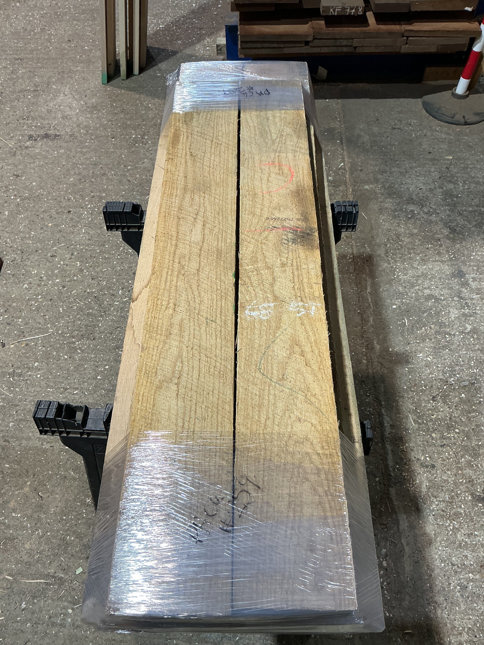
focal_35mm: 29
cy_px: 322
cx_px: 242
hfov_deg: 48.2
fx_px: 541
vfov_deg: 61.7
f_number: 1.8
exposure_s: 1/60
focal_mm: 3
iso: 64
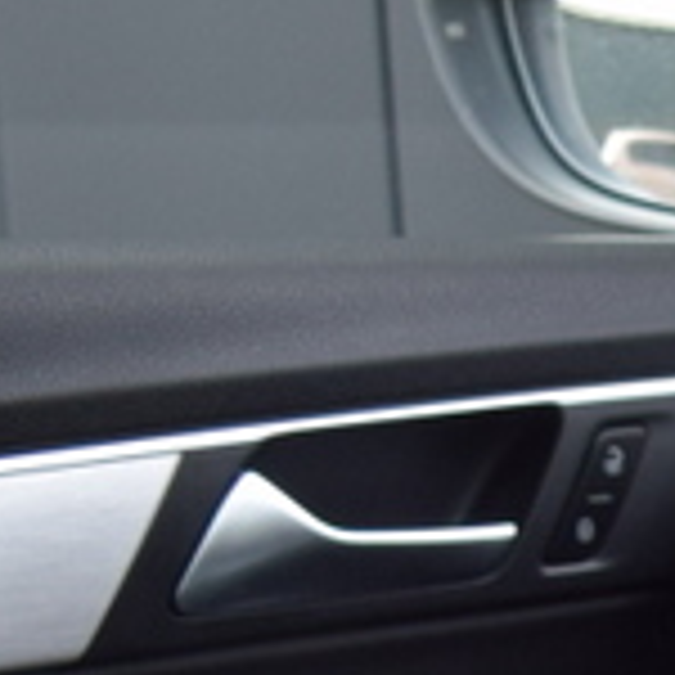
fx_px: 4964
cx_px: 2380
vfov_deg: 7.5
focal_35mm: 225
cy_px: 1215
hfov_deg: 6.7
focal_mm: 22
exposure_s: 1/125
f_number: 5.6
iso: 400
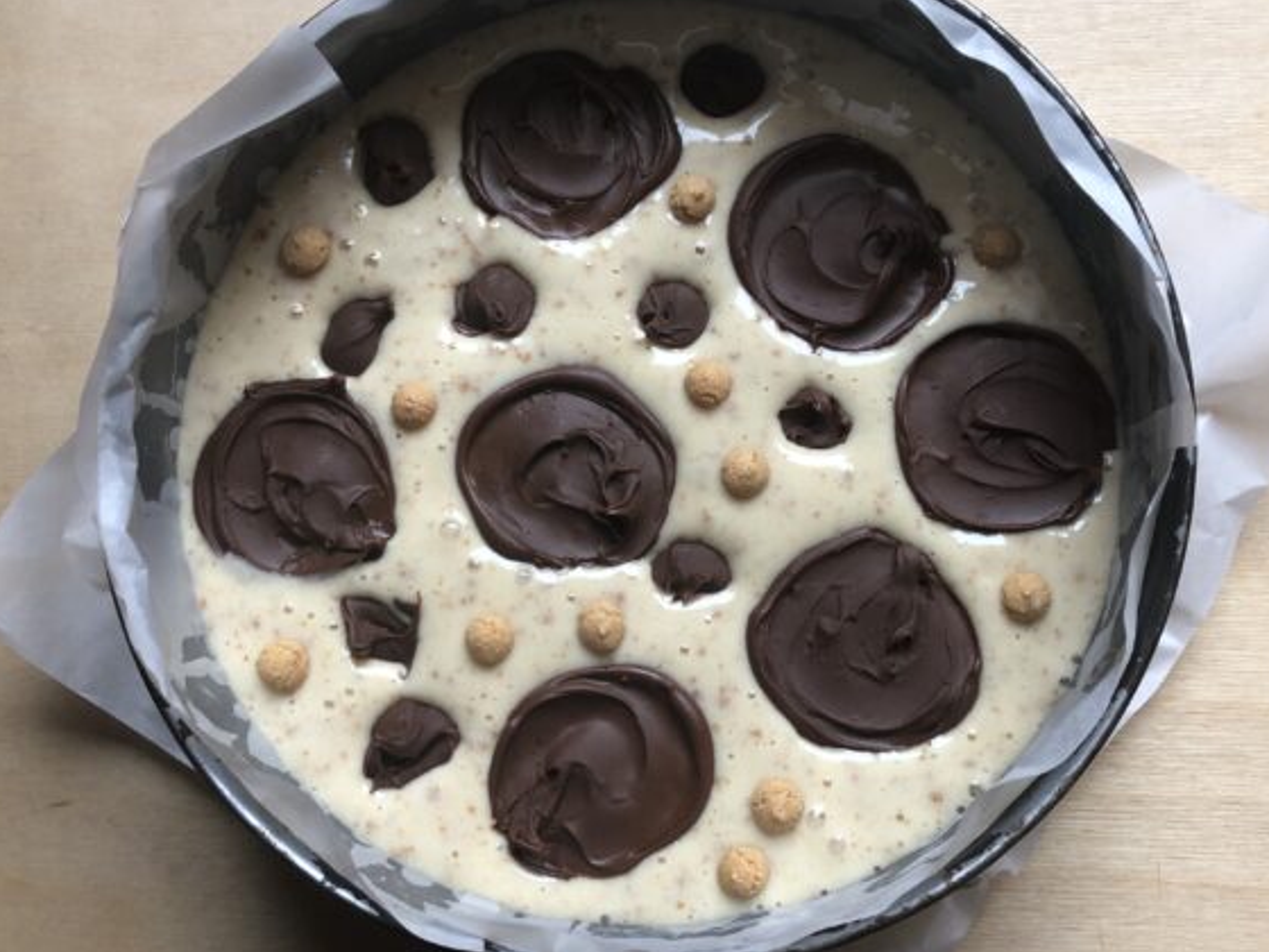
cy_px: 460
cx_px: 659
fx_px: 1320
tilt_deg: -83.3
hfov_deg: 51.3
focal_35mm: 36
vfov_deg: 39.7
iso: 40
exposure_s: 1/24
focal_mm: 3.99
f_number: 1.8
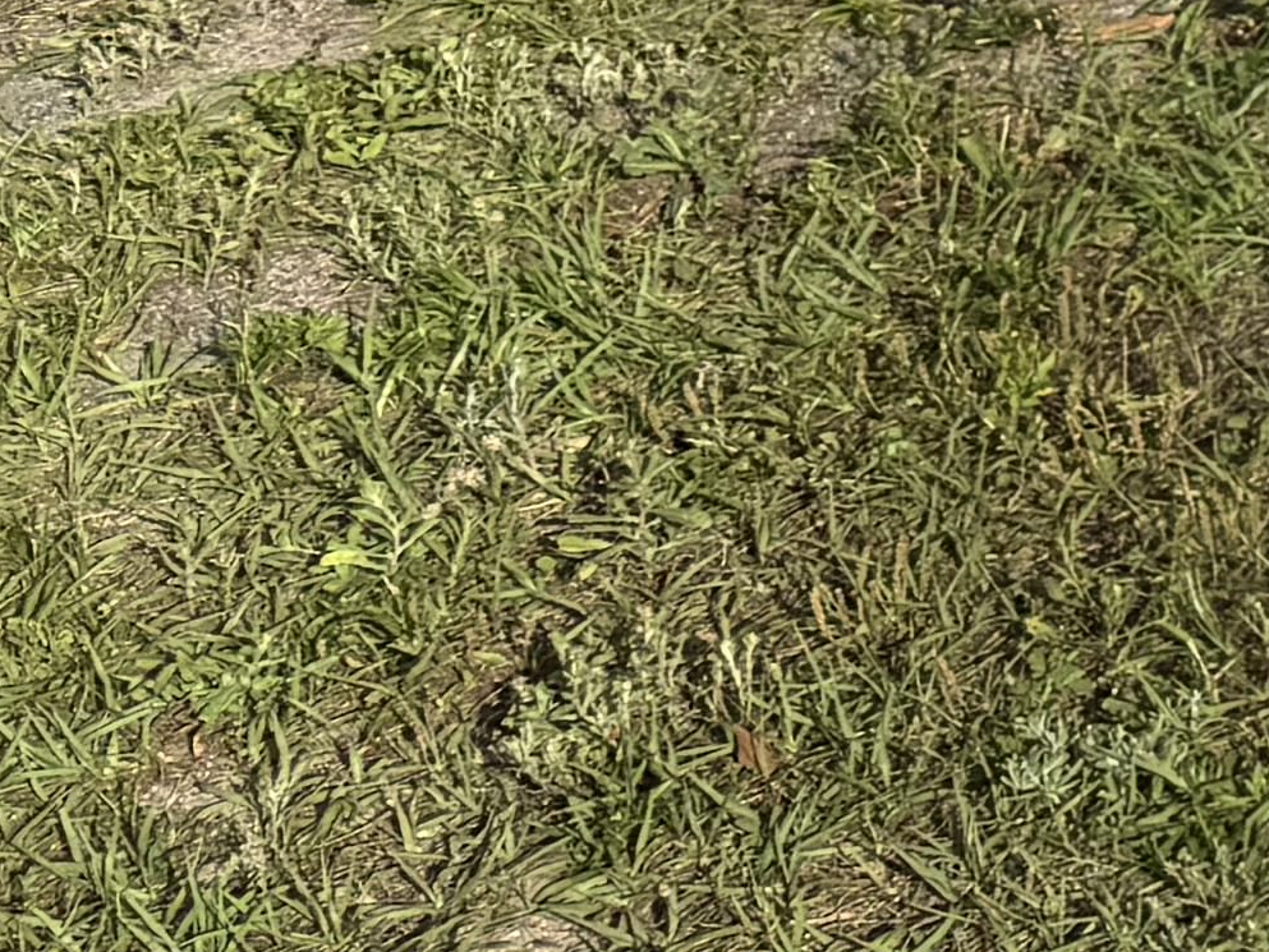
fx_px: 5060
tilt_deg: -4.1
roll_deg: -2.8
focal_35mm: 138
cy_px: -1242
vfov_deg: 9.7
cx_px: 3480
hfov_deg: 10.9
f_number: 1.78
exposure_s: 1/4975
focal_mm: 6.76
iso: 80
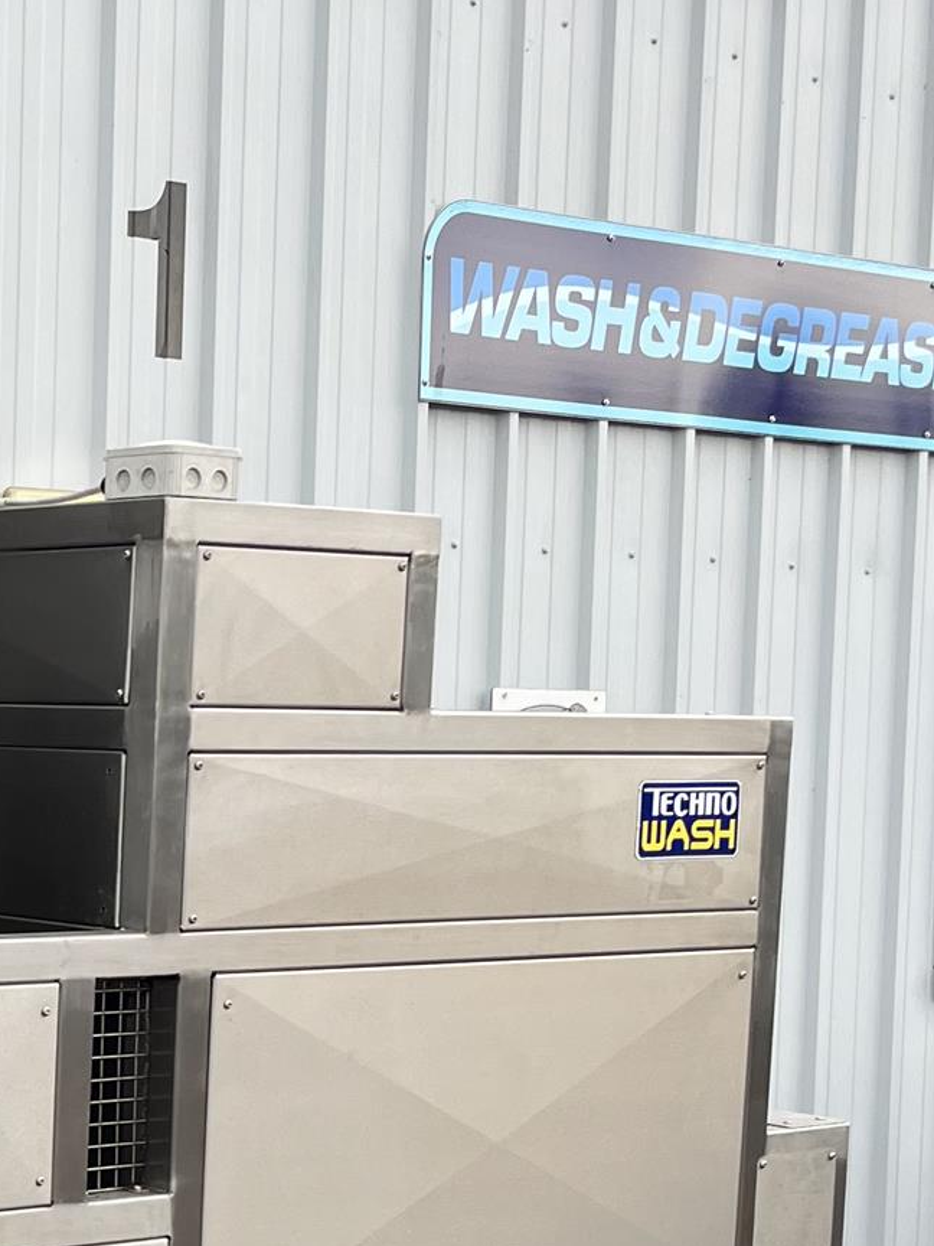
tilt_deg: -4.0
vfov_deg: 24.9
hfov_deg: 17.7
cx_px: -333
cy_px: 988
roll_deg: +0.2
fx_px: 2770
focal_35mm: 77
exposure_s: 1/268
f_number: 1.6
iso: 40
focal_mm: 5.1
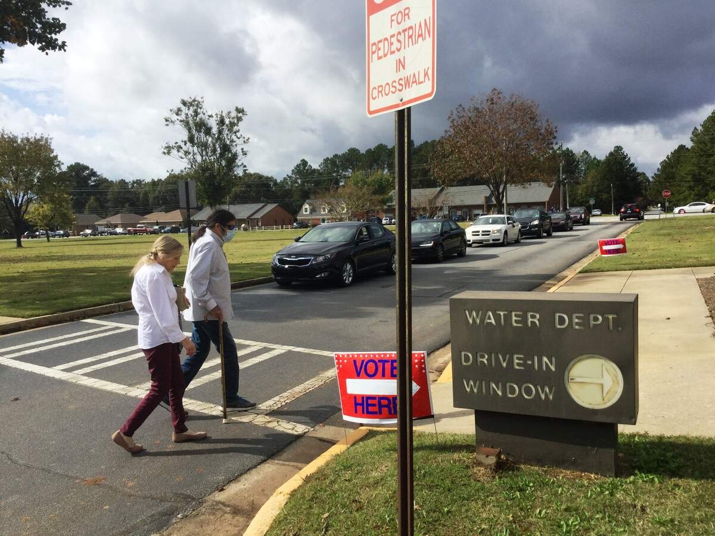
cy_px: 268
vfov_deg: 45.4
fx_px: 640
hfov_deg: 58.4
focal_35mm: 31
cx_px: 358
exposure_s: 1/1894
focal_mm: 3.3
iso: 25
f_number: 2.4
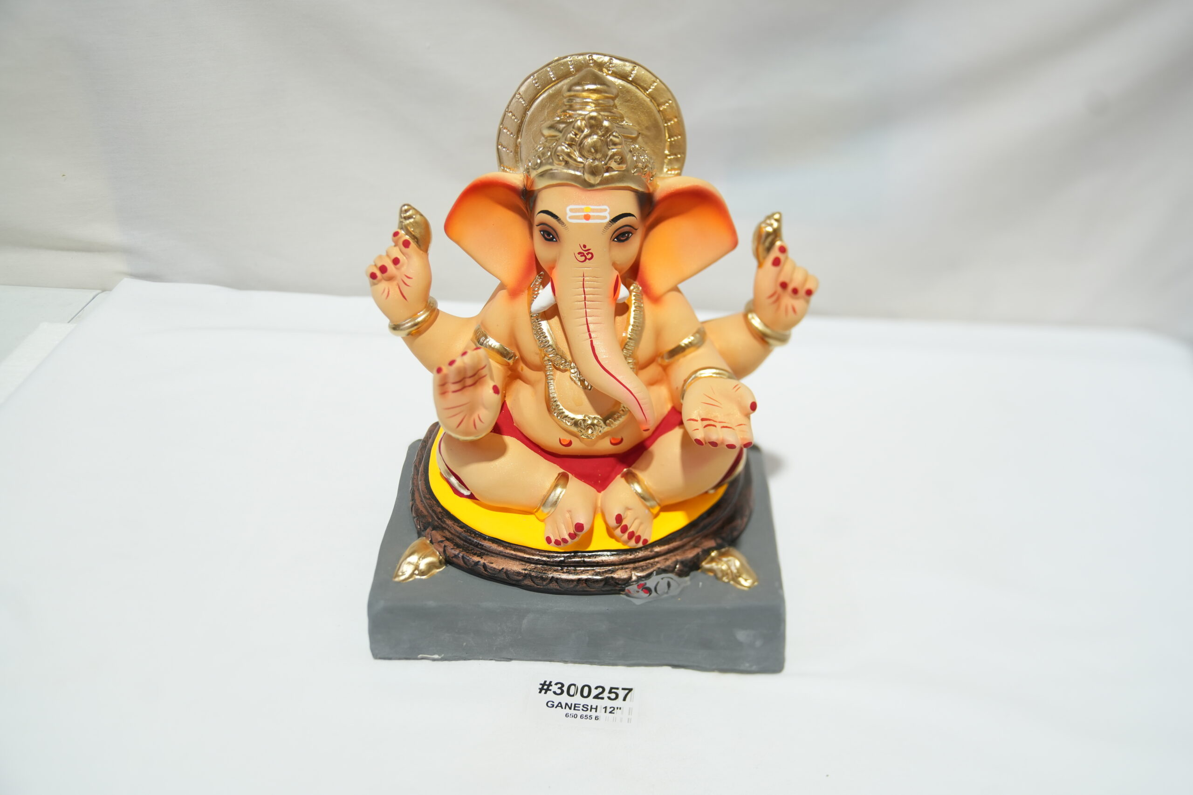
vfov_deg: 41.1
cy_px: 398
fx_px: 1060
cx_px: 596
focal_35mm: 32
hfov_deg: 58.7
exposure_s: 1/200
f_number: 3.5
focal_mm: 32
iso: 800
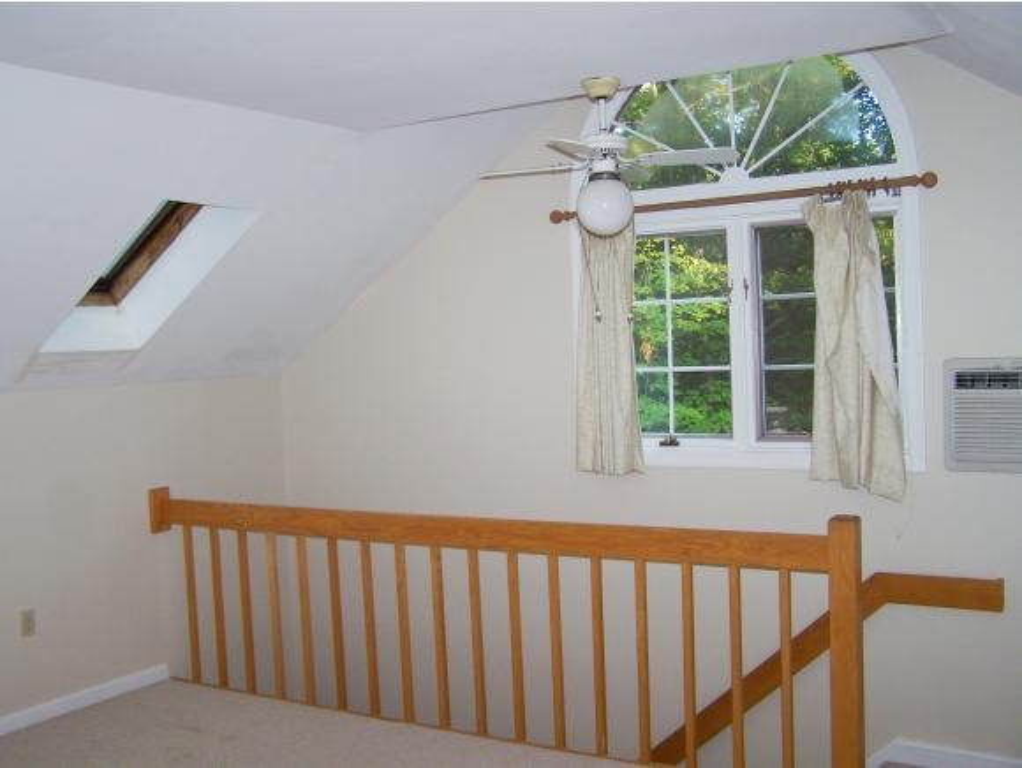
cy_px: 384
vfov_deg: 37.8
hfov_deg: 48.9
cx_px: 511
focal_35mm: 38
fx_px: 1123
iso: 80
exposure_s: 1/60
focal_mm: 6.3
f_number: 2.8
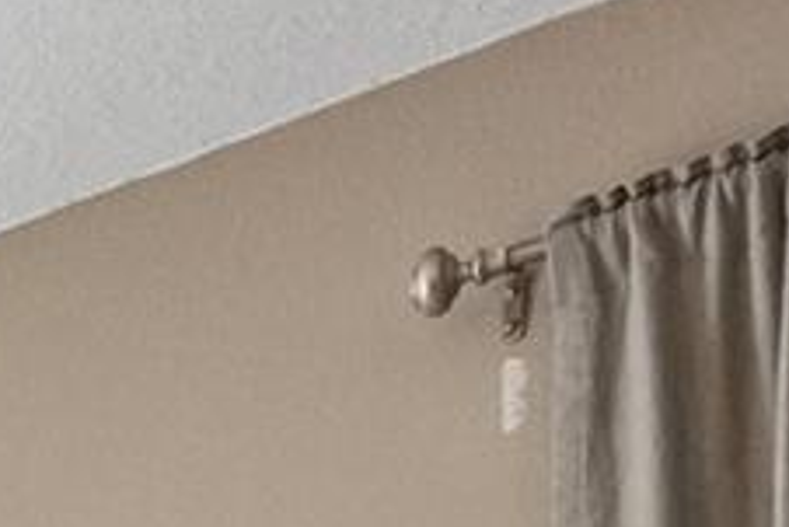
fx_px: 2325
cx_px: -1278
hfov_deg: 12.8
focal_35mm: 106
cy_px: 1731
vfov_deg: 9.3
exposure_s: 1/30
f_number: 8
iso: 100
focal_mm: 10
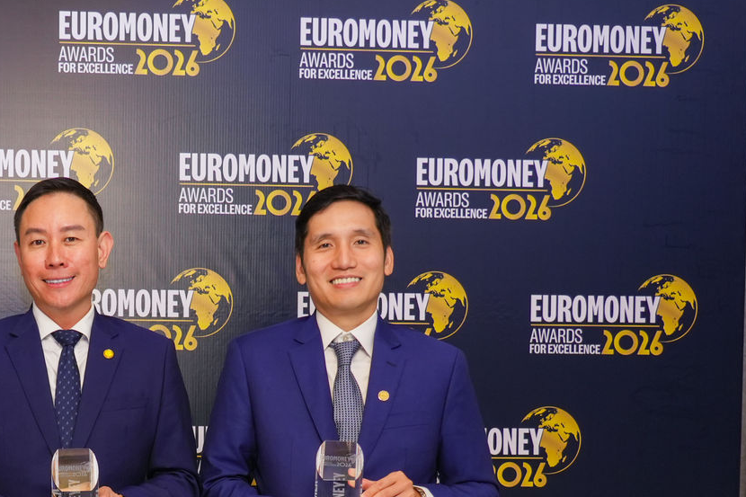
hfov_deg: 26.4
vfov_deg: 17.8
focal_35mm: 74
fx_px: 1533
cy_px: 542
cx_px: 67
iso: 800
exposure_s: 1/125
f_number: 4
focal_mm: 30
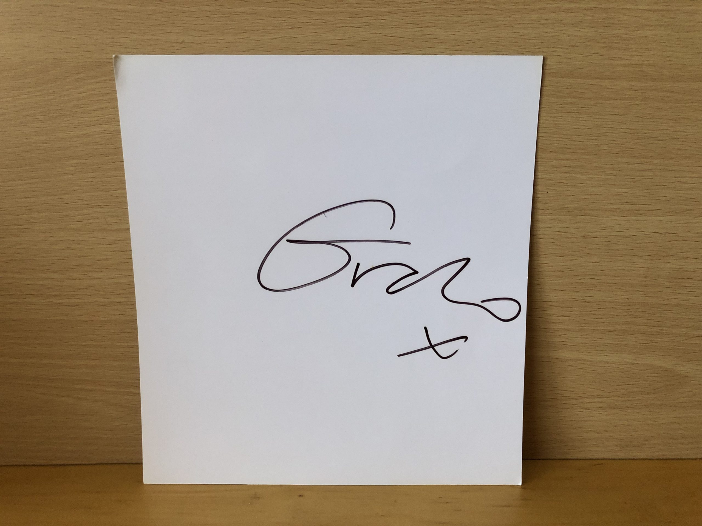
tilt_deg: -17.9
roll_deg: -0.6
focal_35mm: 28
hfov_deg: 63.4
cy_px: 263
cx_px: 351
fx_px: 568
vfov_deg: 49.7
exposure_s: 1/15
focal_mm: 3.99
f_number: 1.8
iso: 100
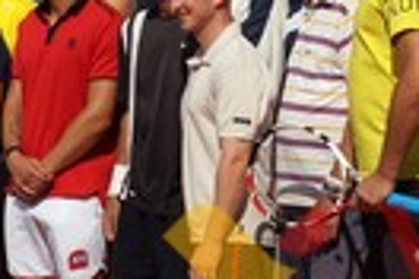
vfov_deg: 6.1
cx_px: -29
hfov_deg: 9.2
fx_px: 2584
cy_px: -173
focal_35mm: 222
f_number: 8
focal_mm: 28
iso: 100
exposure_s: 1/640
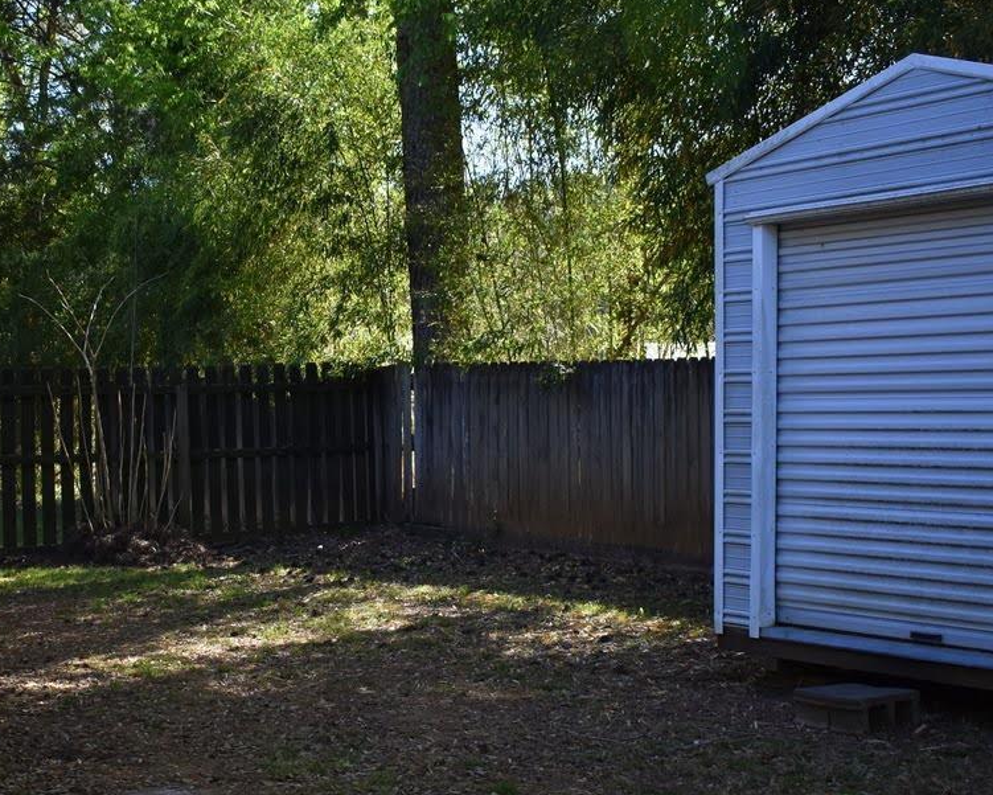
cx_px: 360
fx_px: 1587
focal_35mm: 54
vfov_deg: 28.1
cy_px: 465
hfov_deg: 34.5
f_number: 3.5
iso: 400
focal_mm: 18
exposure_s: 1/1250
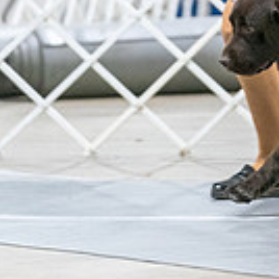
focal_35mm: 552
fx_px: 5034
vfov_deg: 3.2
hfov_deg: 3.2
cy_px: -64
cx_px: 321
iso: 6400
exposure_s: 1/250
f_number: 2.8
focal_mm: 150
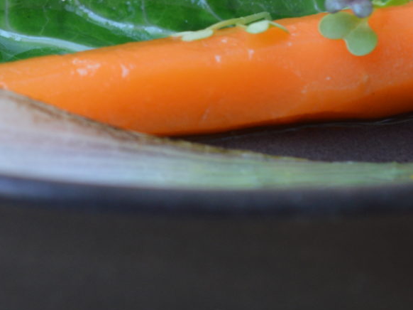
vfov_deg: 7.2
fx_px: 2421
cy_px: -152
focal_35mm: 203
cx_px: -131
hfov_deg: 9.6
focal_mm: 40
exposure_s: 1/125
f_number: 5.6
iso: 360
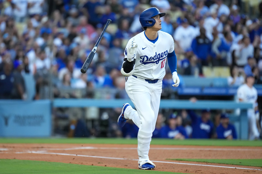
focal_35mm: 300
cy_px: 87
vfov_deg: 4.6
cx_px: 131
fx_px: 2183
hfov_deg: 6.9
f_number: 2.8
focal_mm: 300
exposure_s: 1/8000
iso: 4000
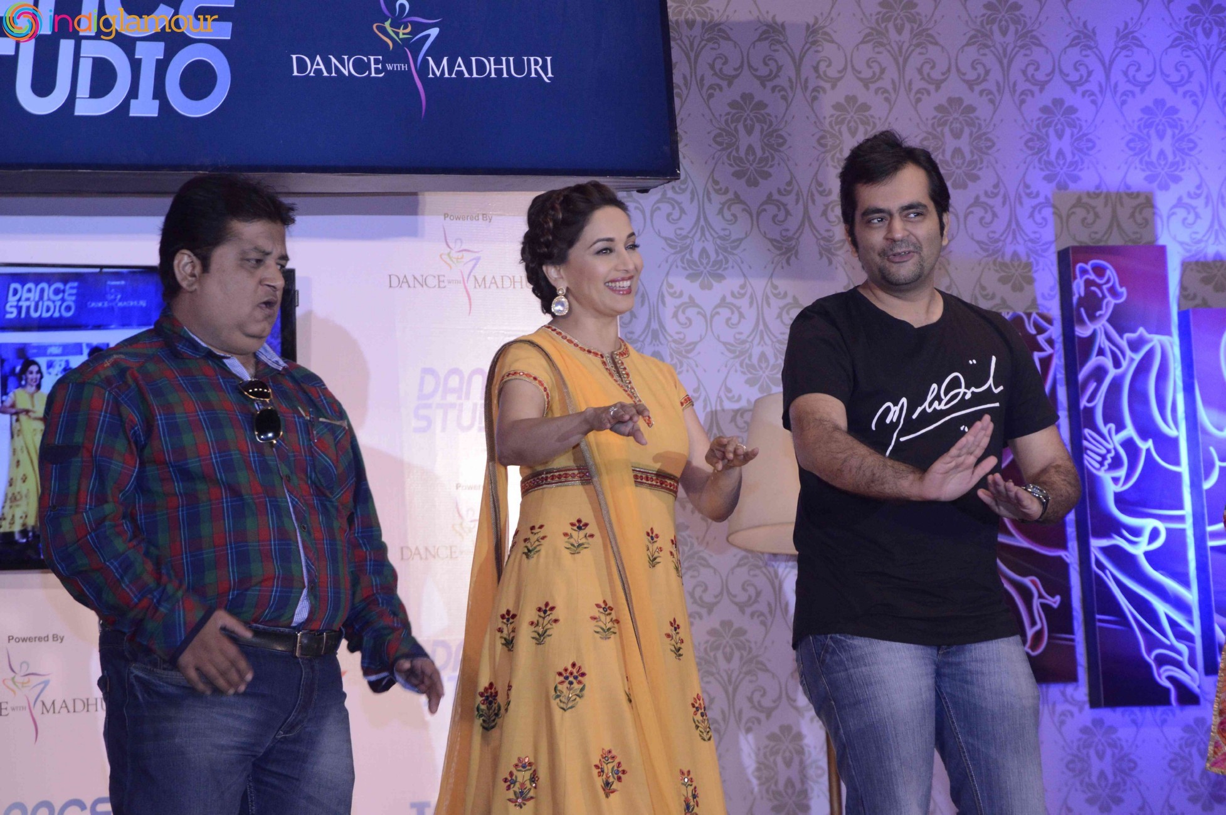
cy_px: 408
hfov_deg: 13.1
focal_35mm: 158
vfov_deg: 8.7
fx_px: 5359
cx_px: 613
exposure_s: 1/200
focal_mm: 105
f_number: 9
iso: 1600
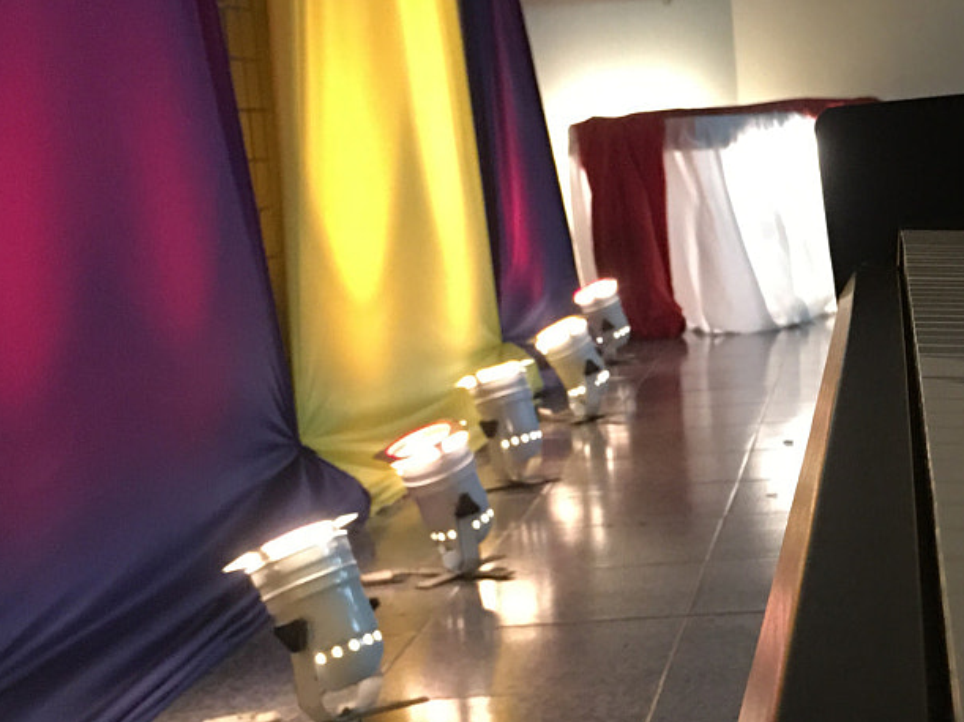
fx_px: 2116
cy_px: 479
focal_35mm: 76
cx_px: 937
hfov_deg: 24.6
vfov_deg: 19.3
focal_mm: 4.15
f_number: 2.2
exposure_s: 1/4
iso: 64
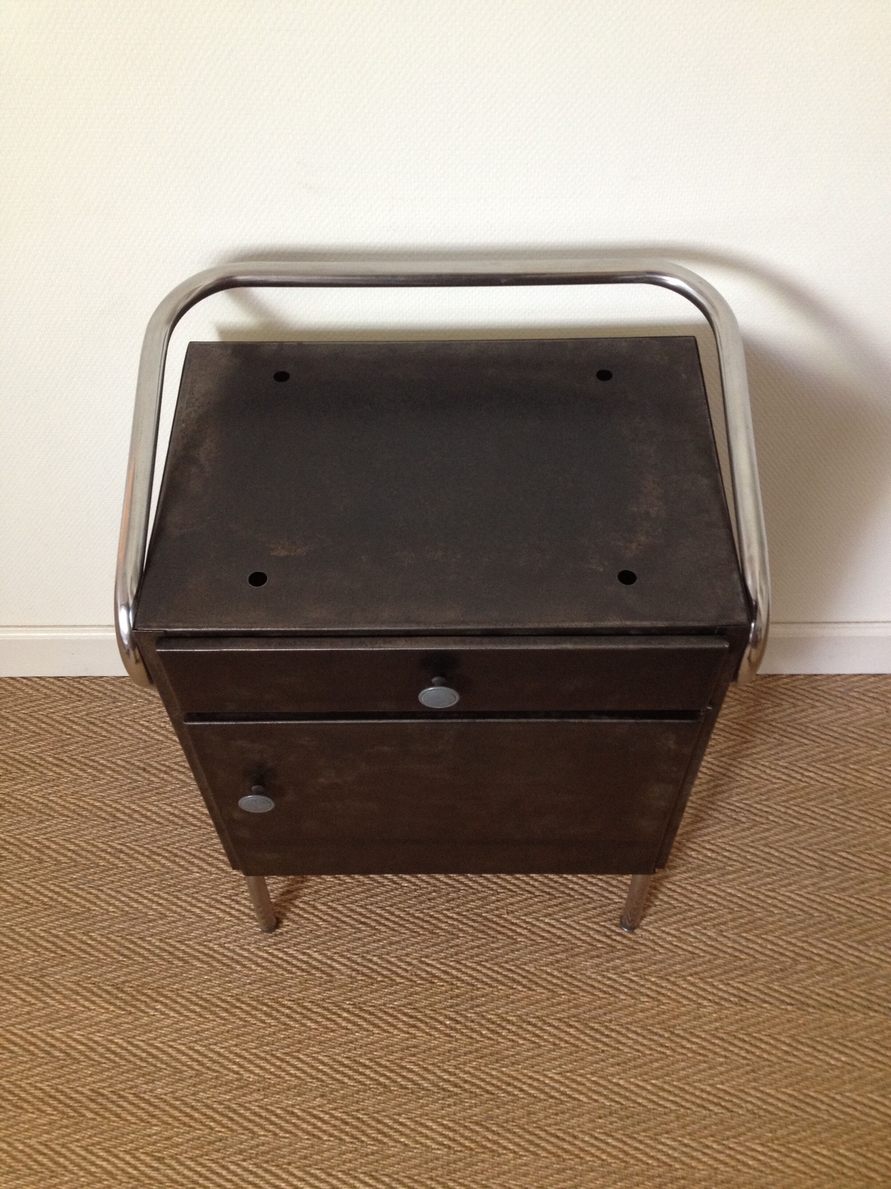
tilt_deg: -55.1
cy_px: 594
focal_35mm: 35
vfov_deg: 52.6
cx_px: 446
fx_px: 1201
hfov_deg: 40.7
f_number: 2.4
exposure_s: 1/20
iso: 125
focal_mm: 4.28
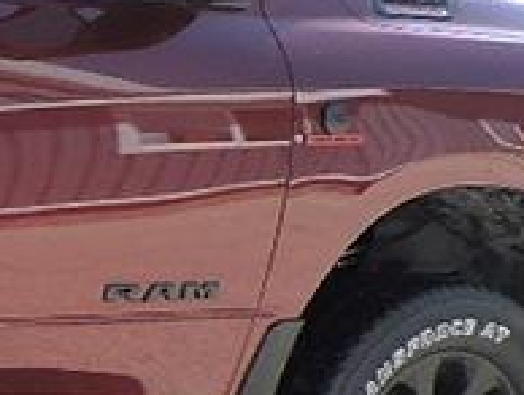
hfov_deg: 10.4
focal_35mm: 158
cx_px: -829
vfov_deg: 9.3
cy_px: 422
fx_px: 2395
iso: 100
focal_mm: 4.3
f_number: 3
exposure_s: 1/400
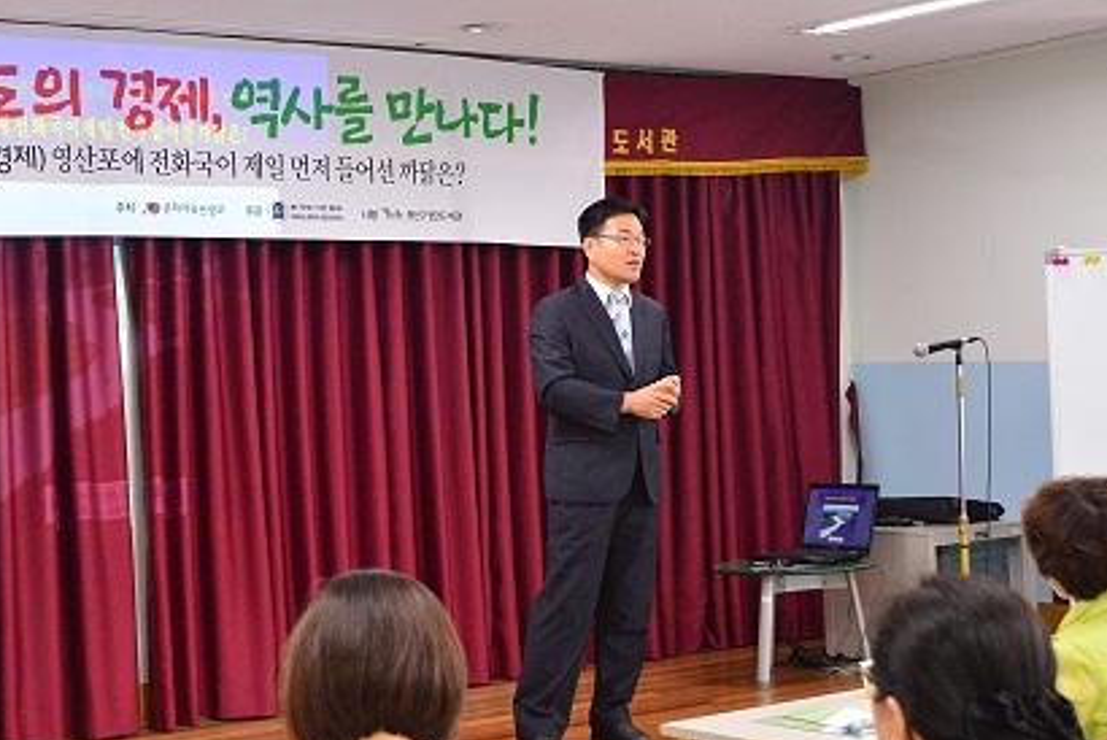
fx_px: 2031
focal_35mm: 66
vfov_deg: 20.6
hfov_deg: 30.5
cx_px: 537
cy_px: 346
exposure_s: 1/250
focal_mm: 45
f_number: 6.3
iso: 6400
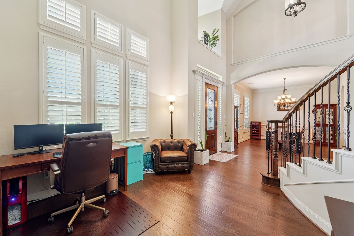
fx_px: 138
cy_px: 118
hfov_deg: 104.3
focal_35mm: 14
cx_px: 177
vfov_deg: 81.2
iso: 500
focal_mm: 14
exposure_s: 1/20
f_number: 8
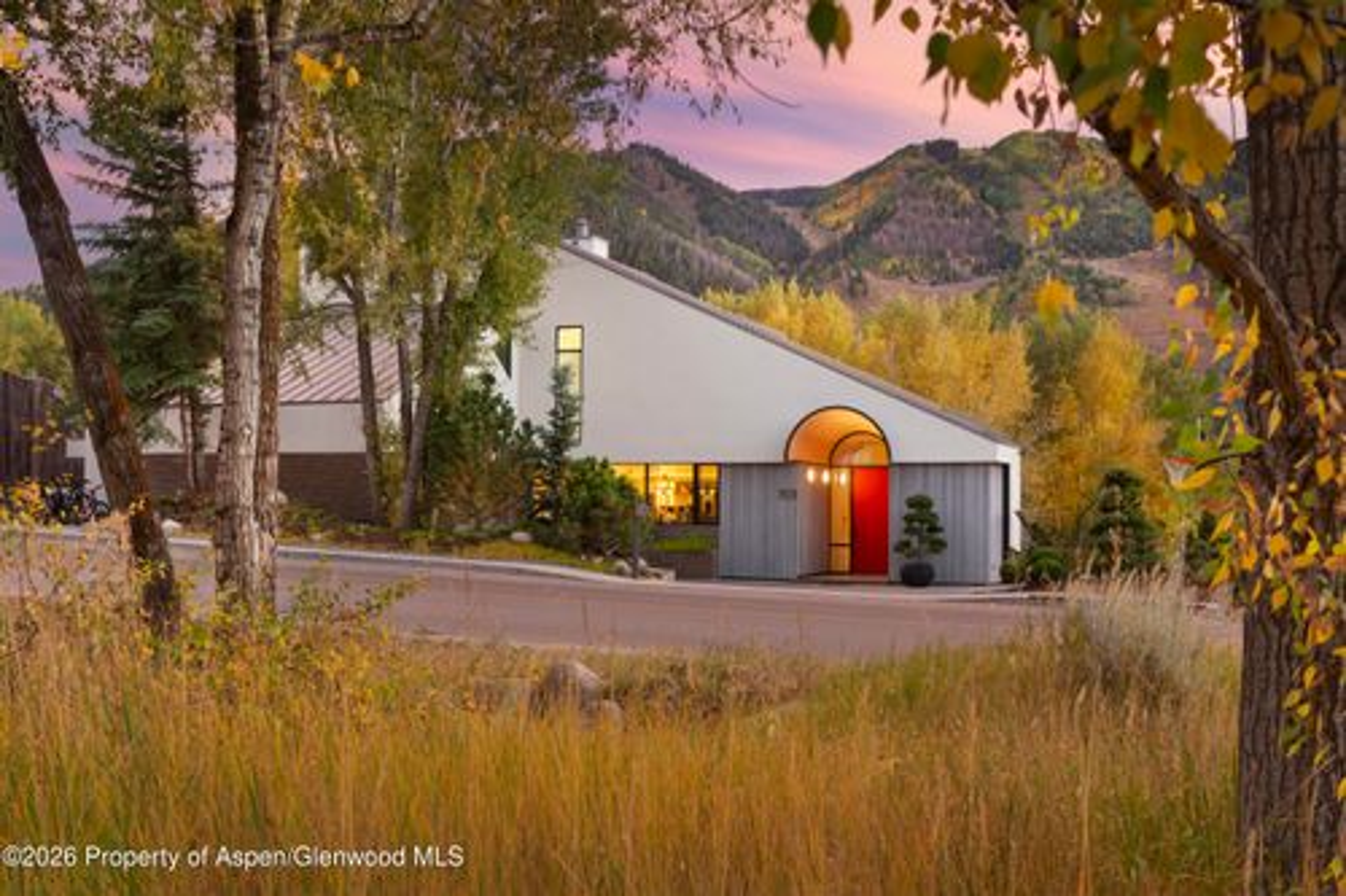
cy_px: 448
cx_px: 673
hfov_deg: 48.5
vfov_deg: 33.4
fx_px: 1495
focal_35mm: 40
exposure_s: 1/1.67
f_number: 7.1
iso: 320
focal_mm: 40
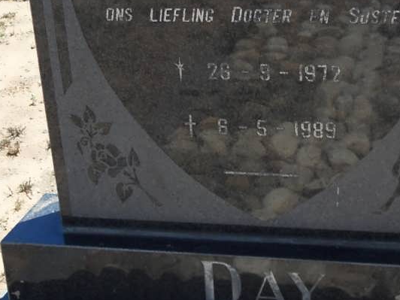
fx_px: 913
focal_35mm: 79
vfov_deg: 18.6
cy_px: 125
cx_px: 291
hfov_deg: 24.5
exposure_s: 1/125
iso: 80
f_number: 8.2
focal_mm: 6.3
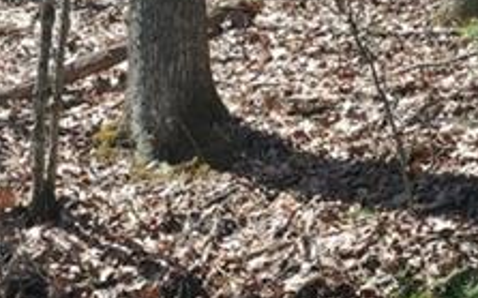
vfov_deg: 9.9
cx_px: 399
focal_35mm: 131
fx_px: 1705
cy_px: 287
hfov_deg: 15.8
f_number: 5
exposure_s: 1/200
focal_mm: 10.26
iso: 100
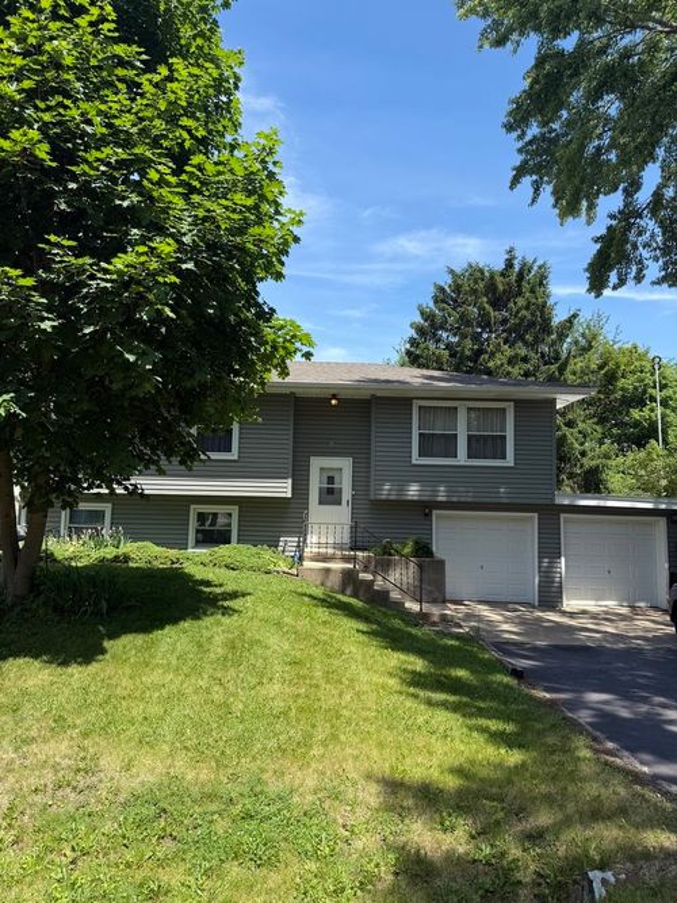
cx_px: 338
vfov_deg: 71.6
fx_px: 626
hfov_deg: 56.8
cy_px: 452
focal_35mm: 24
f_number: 1.78
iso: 80
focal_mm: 6.76
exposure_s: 1/2299
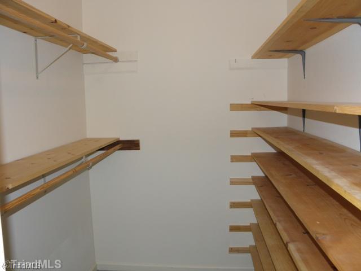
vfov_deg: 49.7
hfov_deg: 63.4
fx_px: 292
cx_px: 180
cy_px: 136
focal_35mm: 28
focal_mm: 5
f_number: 3.5
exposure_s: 1/30
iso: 100
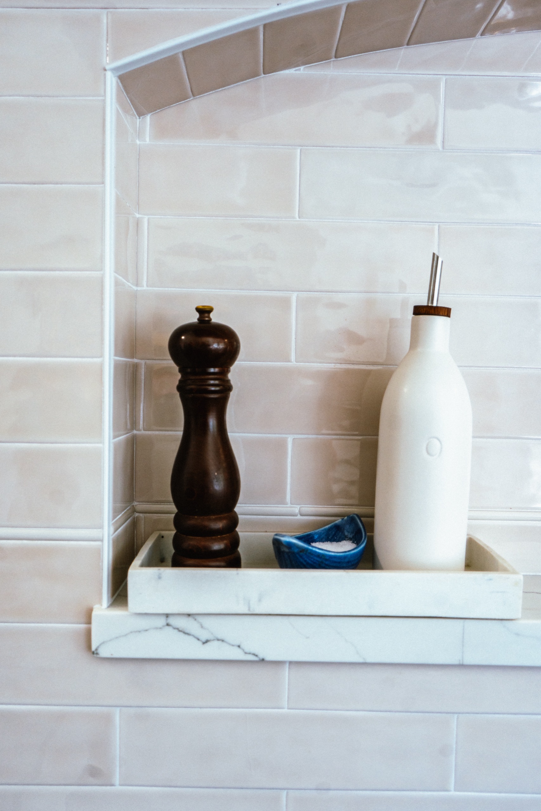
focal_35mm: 28
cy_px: 406
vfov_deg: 65.5
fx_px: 631
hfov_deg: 46.4
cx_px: 270
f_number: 4.5
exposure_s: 1/100
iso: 640
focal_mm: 28
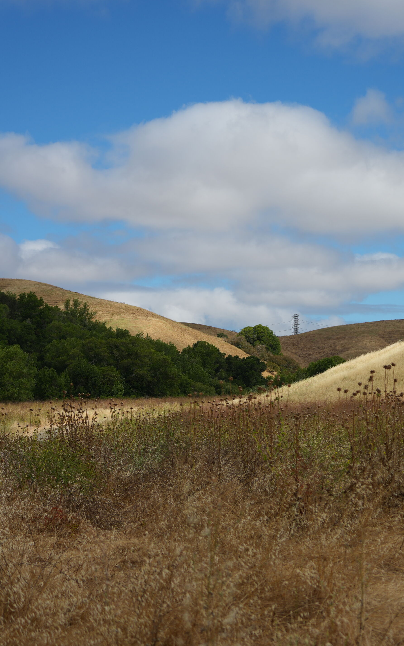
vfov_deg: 26.8
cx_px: 272
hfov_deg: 16.9
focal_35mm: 77
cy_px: 323
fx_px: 1356
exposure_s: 1/1000
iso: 100
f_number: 4.5
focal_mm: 50
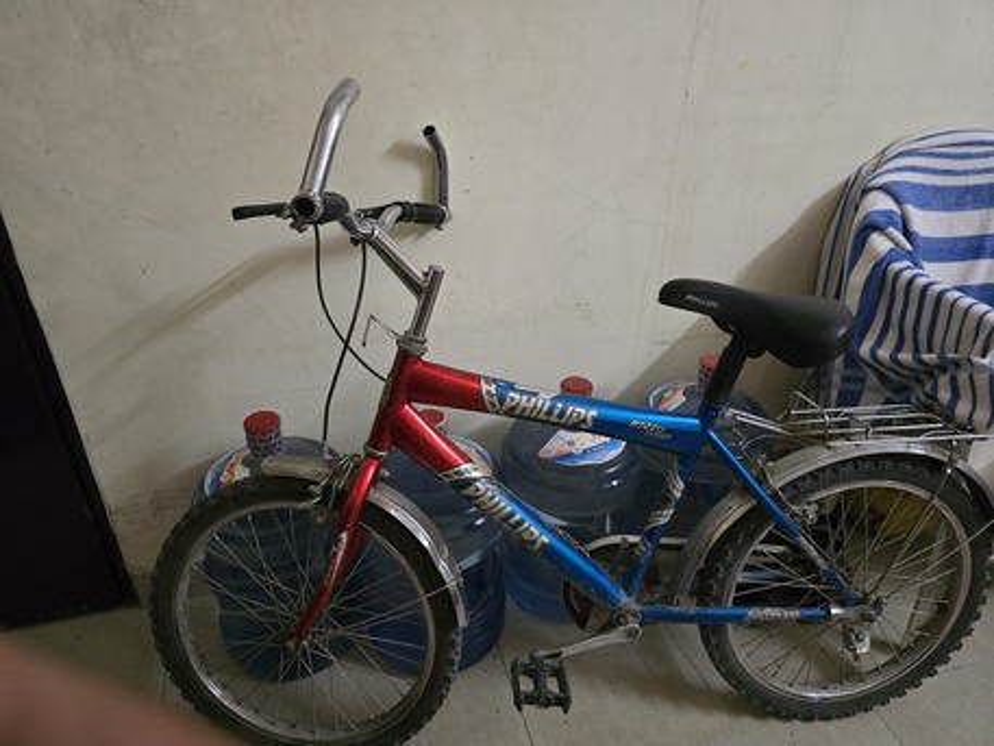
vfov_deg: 58.9
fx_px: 661
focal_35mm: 23
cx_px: 497
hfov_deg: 73.9
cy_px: 373
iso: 1250
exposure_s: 1/60
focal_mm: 6.3
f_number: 1.7
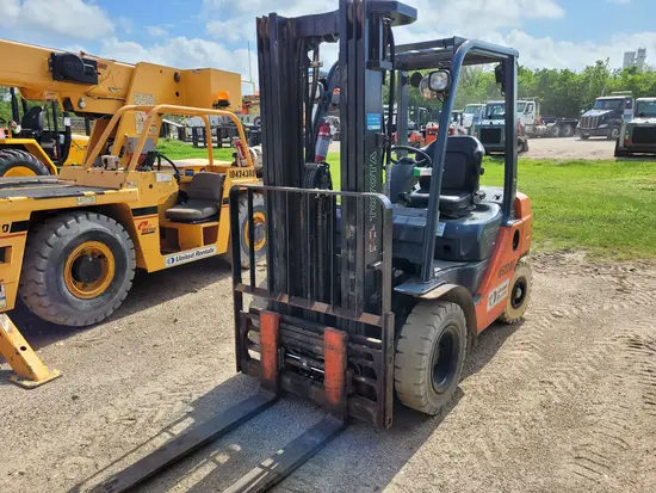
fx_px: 493
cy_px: 246
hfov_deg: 67.3
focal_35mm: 26
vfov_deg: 53.1
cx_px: 328
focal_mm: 5.4
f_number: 1.8
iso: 40
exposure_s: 1/1957
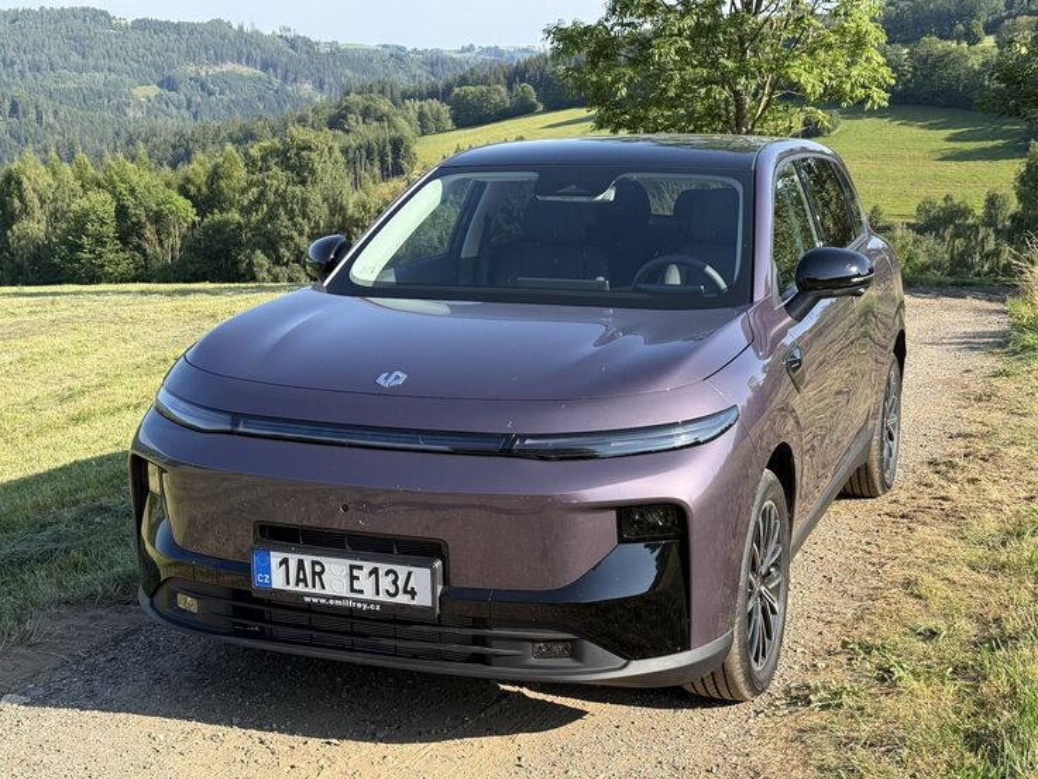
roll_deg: +0.9
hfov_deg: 39.7
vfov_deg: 30.3
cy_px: 390
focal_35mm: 48
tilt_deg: -12.4
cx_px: 519
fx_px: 1439
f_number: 1.78
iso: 80
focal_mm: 6.76
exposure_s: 1/1608
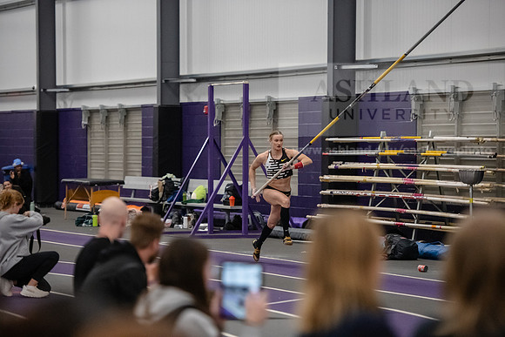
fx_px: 1964
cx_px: 252
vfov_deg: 9.8
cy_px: 168
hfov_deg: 14.7
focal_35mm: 140
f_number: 2.8
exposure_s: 1/800
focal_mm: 140
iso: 6400
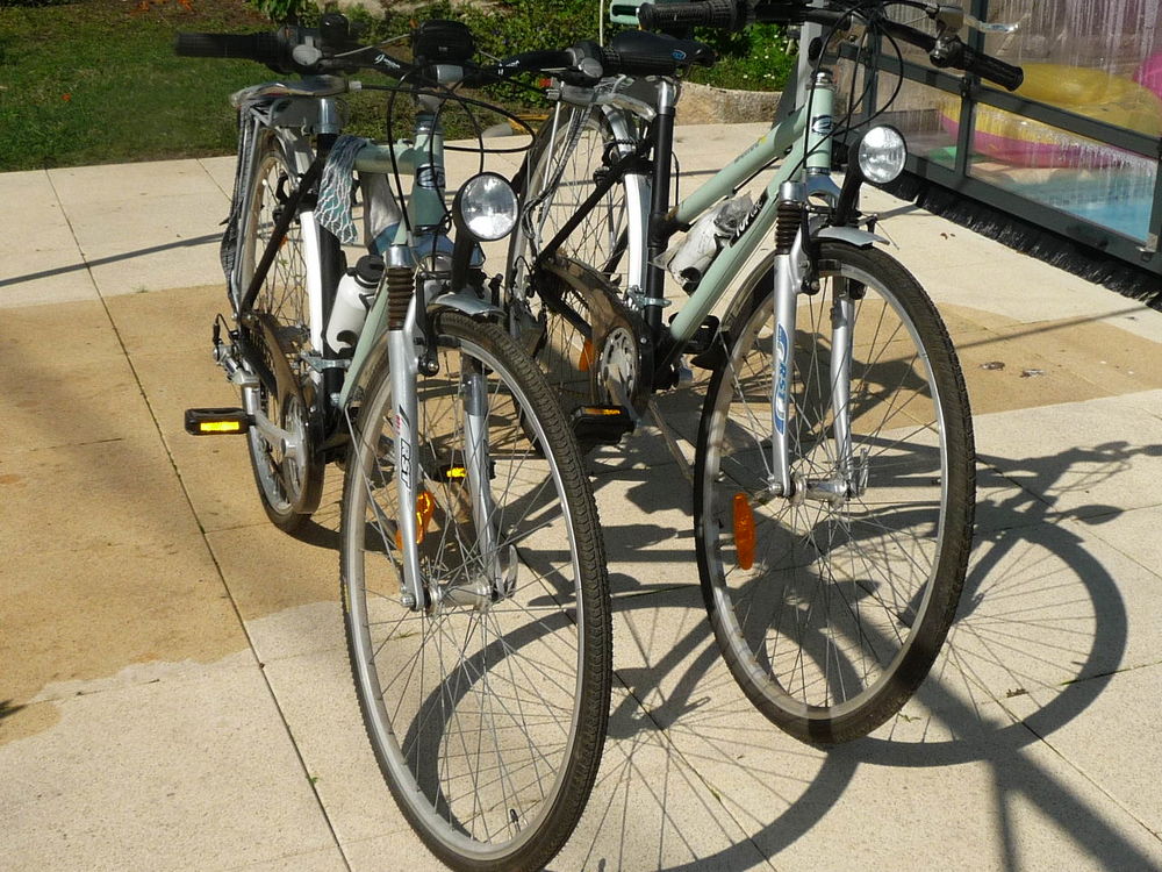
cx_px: 581
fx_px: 1678
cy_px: 436
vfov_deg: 29.1
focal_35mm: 50
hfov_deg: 38.2
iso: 100
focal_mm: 5
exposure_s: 1/500
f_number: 8
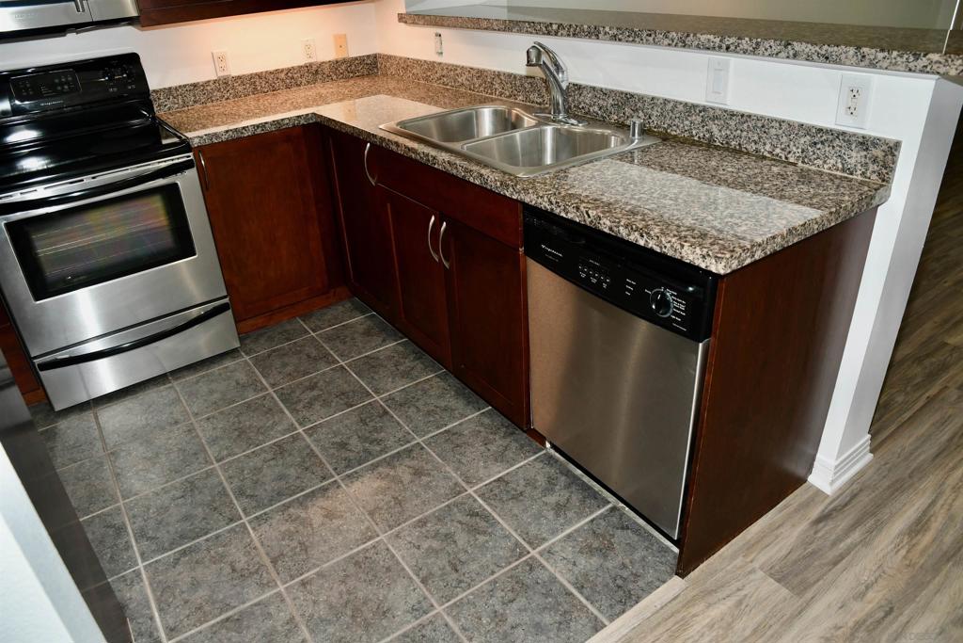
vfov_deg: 53.1
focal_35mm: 24
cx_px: 482
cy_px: 322
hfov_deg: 73.7
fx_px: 642
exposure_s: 1/60
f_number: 5
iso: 200
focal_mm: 16
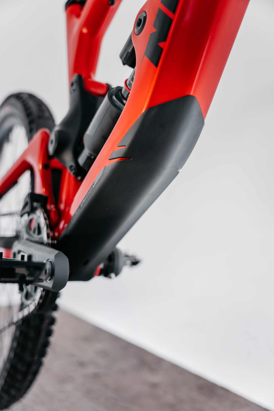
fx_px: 385
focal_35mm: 34
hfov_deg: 39.2
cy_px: 206
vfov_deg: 56.2
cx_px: 137
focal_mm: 33.7
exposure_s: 1/160
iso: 1000
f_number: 2.8
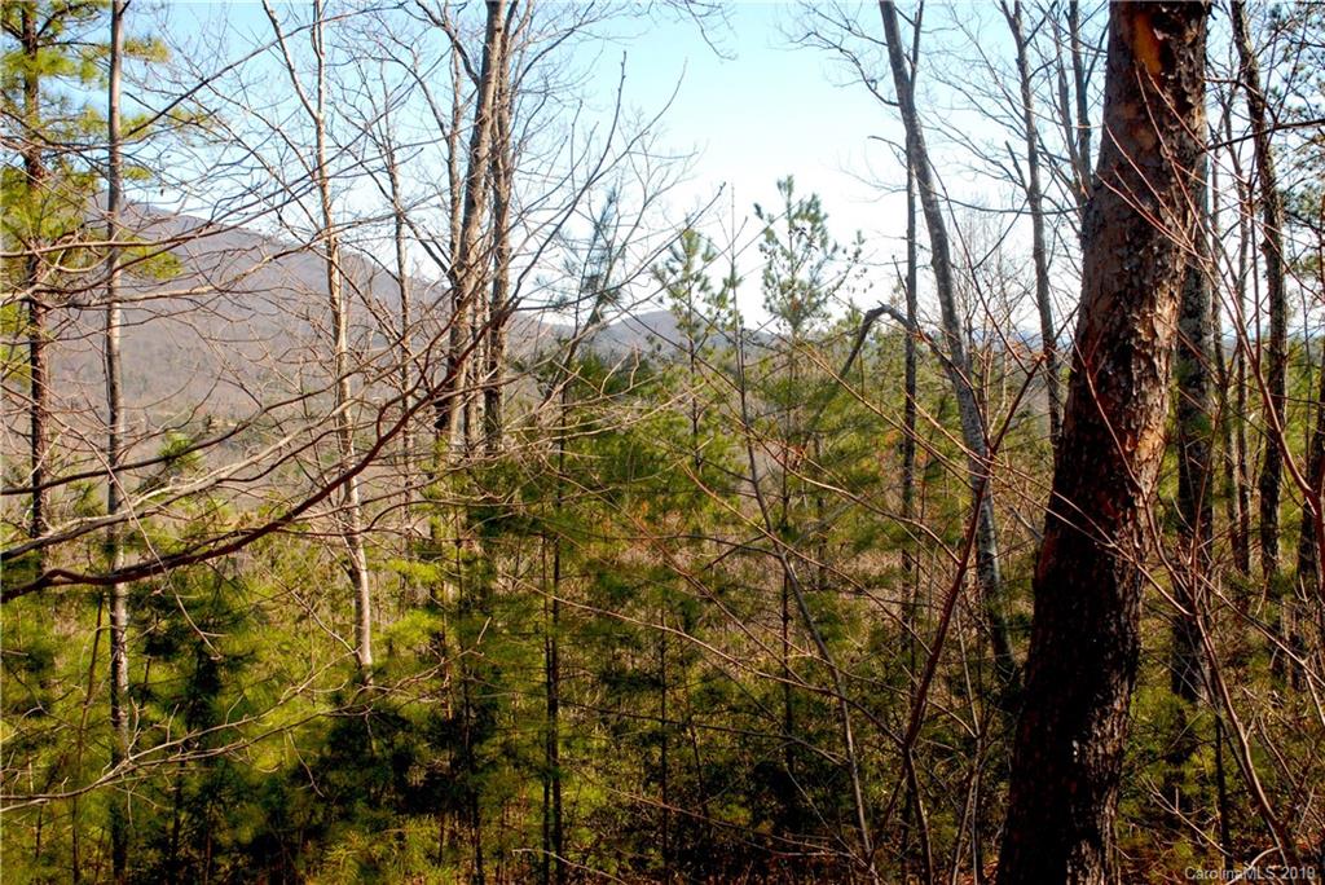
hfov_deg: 44.9
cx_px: 662
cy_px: 442
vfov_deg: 30.9
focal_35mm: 44
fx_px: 1602
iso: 800
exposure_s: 1/320
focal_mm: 29
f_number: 9.5
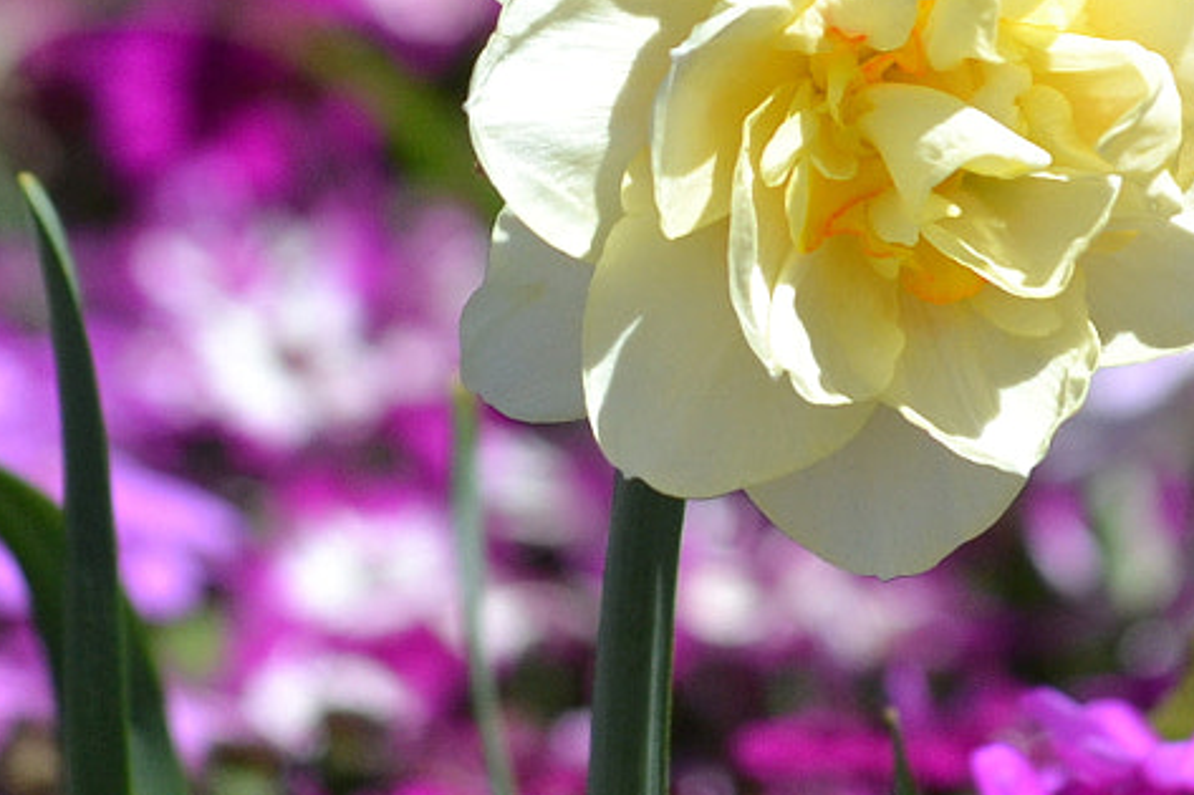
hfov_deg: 4.1
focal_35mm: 507
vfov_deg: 2.7
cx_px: 671
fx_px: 16809
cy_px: 199
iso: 560
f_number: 4.5
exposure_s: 1/4000
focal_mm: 100
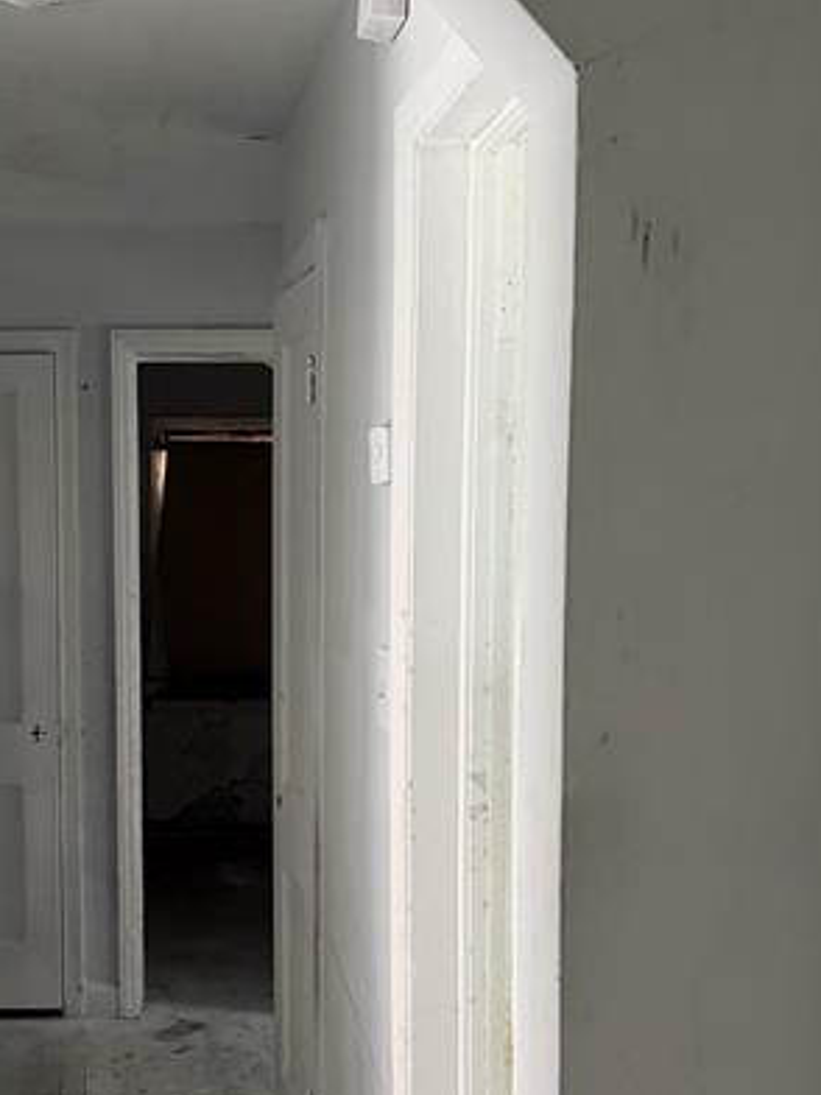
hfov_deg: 29.8
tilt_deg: -6.9
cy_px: 665
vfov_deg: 40.2
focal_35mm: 47
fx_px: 1486
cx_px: 103
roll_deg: +1.0
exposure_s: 1/60
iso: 800
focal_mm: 6.76
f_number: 1.78
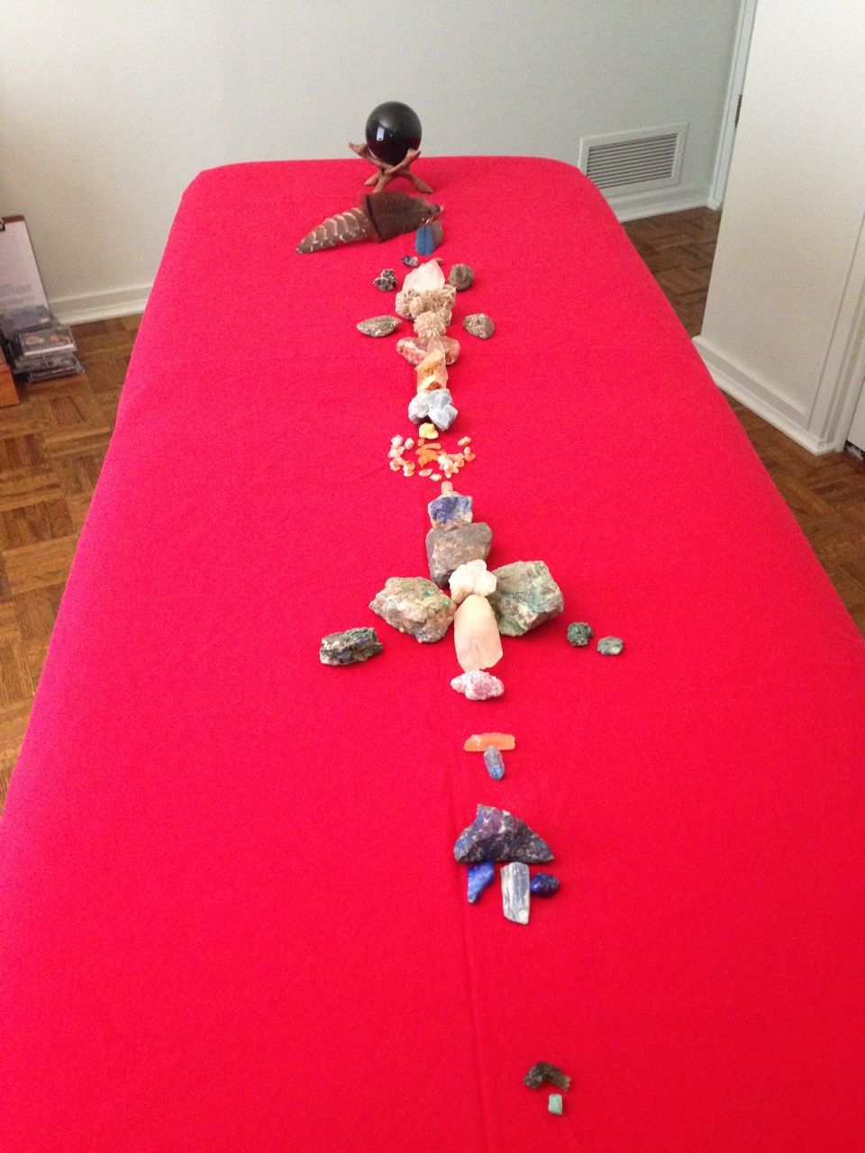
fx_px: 1099
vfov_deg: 55.4
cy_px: 576
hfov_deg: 42.9
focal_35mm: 33
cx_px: 432
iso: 400
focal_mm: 4.13
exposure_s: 1/15
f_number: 2.4
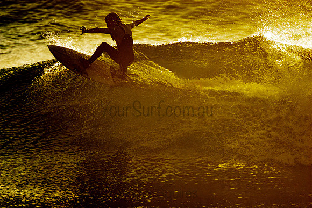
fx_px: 5201
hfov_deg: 3.4
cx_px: 156
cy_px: 104
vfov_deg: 2.3
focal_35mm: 600
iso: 100
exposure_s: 1/800
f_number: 5.6
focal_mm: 400
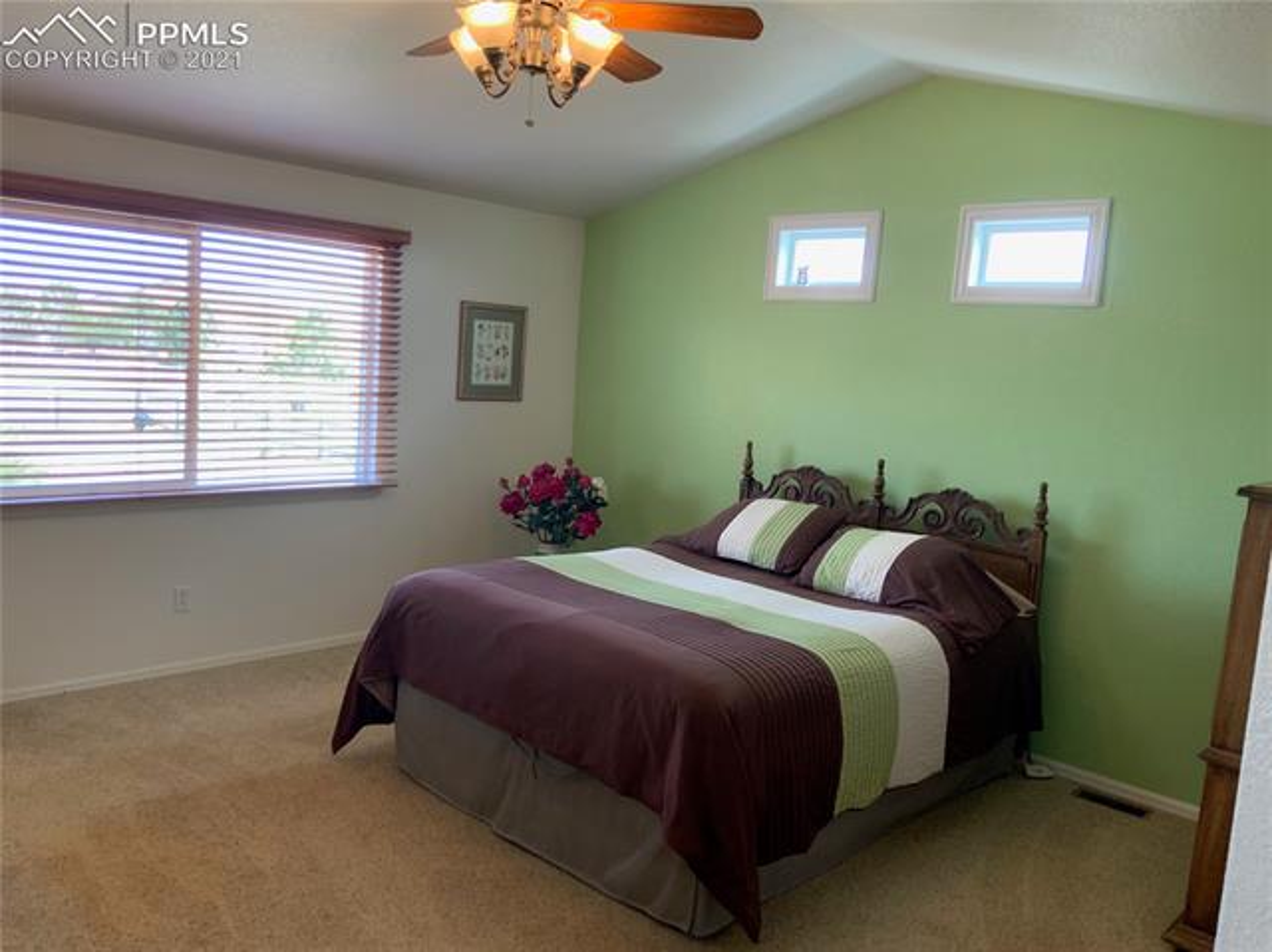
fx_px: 1065
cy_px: 476
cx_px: 636
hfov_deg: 61.7
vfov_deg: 48.2
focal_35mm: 29
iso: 40
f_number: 1.8
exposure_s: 1/60
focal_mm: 3
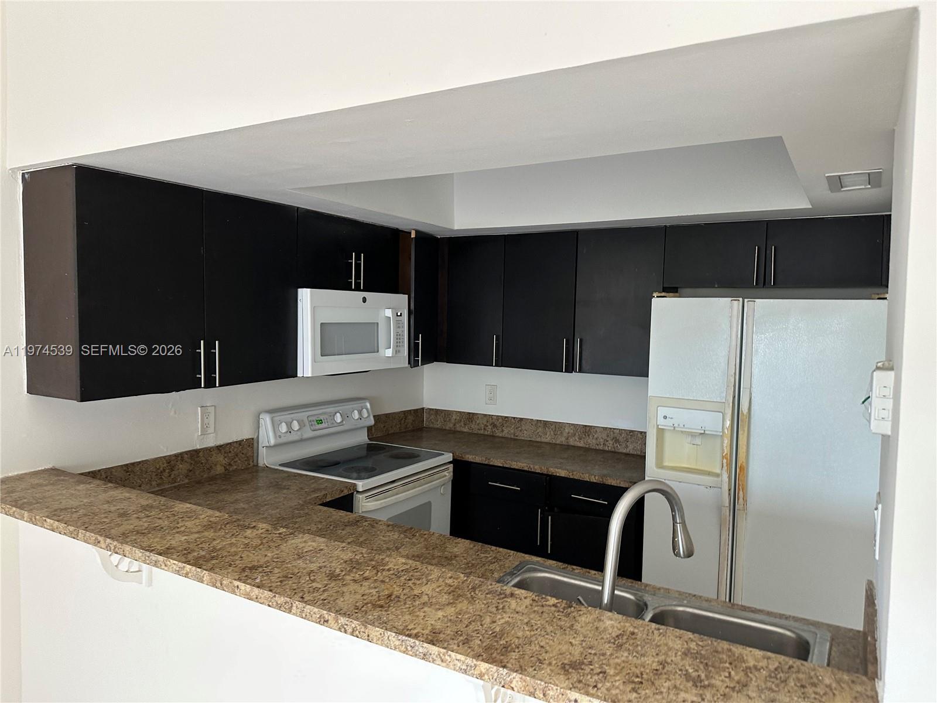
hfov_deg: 71.6
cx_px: 468
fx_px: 650
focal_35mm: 24
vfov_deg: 56.8
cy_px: 352
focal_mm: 6.86
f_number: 1.78
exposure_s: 1/60
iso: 200
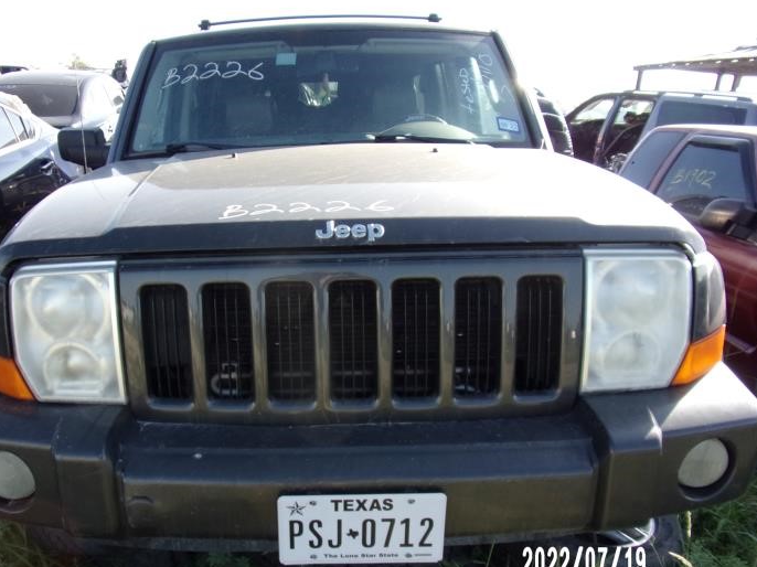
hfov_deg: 63.2
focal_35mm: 28
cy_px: 303
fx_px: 612
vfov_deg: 49.7
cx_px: 332
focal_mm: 4.3
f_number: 3.3
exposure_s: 1/280
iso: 80
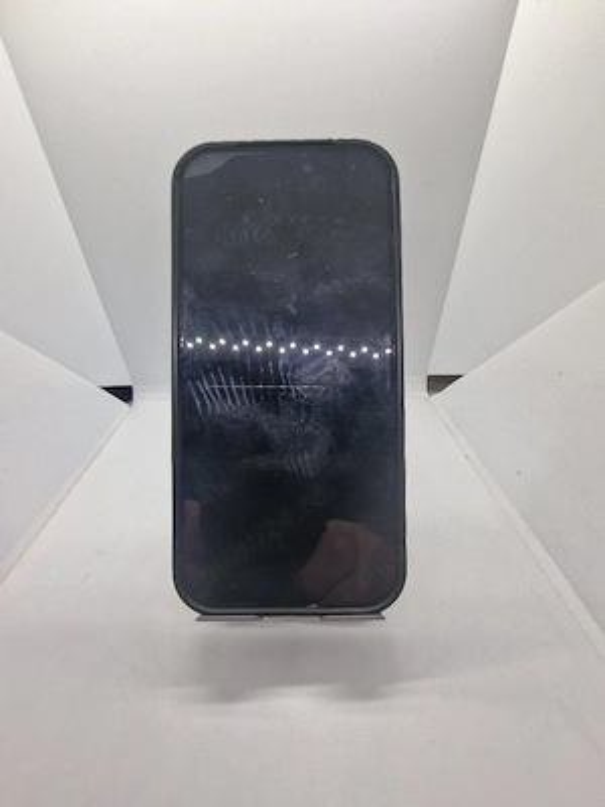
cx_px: 302
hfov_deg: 89.9
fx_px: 303
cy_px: 404
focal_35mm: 13
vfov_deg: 106.2
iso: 50
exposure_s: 1/128
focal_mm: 2.2
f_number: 2.2
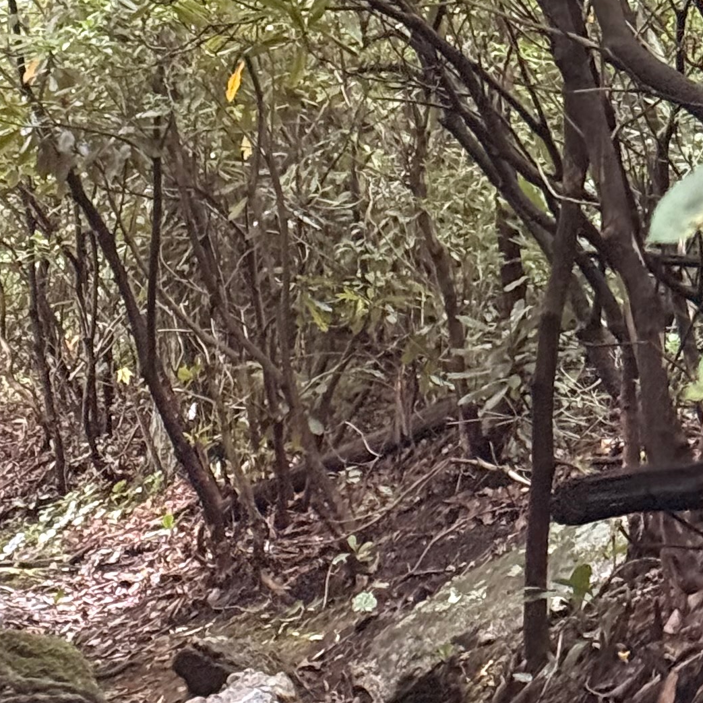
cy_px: 359
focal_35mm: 164
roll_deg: -0.4
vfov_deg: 10.7
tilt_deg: +10.8
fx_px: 3768
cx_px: 55
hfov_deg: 10.6
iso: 640
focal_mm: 6.76
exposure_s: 1/30
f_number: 1.78
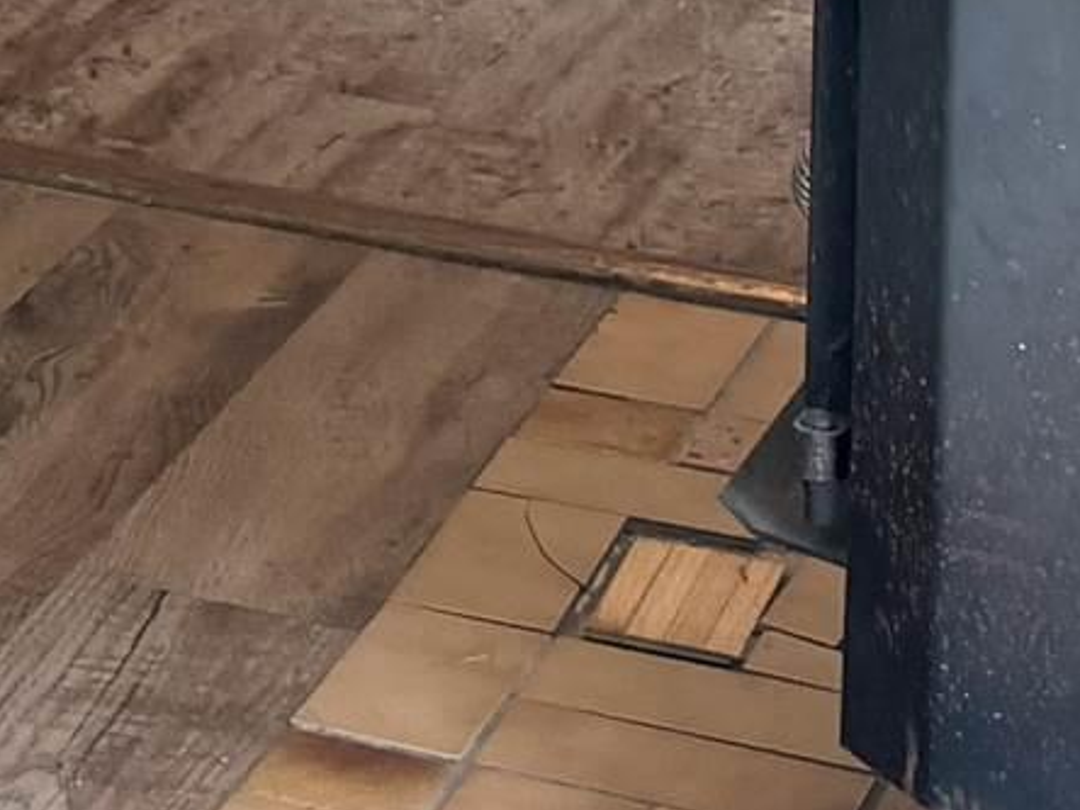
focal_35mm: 166
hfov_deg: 10.8
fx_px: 5179
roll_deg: +1.1
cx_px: -1134
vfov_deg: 8.3
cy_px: -1039
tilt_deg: -4.3
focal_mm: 6.76
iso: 160
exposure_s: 1/121
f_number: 1.78
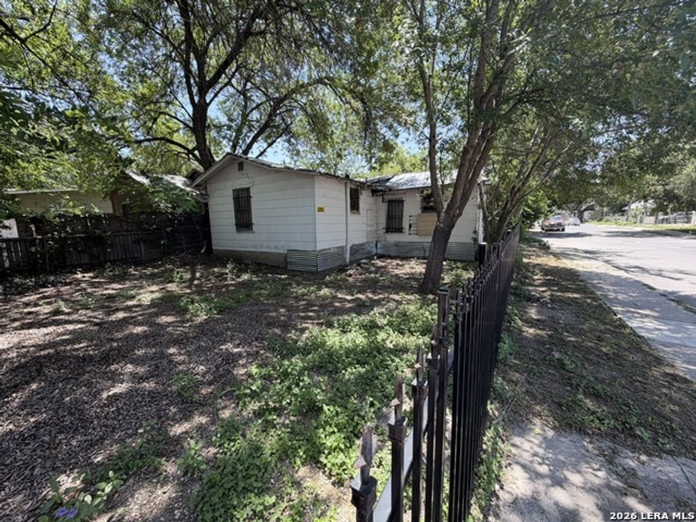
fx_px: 281
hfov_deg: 102.1
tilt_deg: -9.4
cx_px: 348
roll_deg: +1.1
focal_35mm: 14
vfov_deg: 85.7
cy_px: 261
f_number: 2.2
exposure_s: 1/215
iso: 40
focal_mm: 2.22
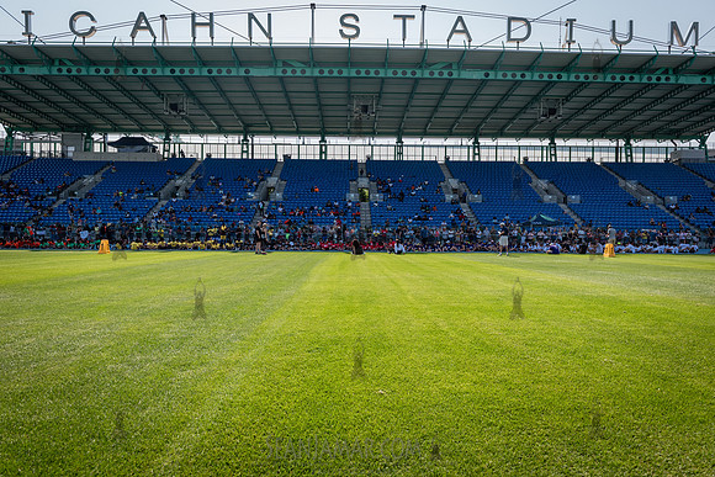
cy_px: 238
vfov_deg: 52.9
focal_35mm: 24
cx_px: 358
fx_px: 479
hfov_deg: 73.4
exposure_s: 1/1000
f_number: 5.6
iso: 400
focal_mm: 24
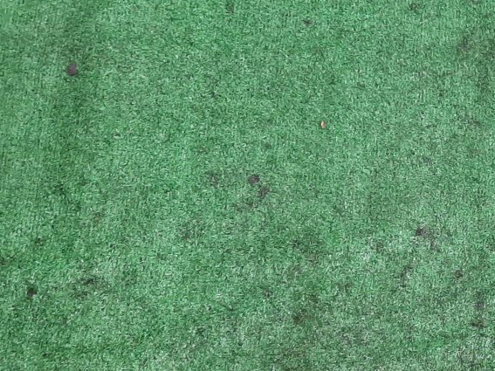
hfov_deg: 26.8
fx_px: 944
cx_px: 556
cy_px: 340
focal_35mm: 66
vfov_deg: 21.7
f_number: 1.7
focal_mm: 3.93
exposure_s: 1/50
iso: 198
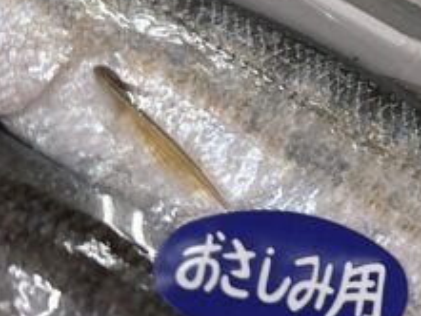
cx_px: 743
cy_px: -348
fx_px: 1375
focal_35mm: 113
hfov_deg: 15.2
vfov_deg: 11.6
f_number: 1.6
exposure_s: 1/120
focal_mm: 5.96
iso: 64
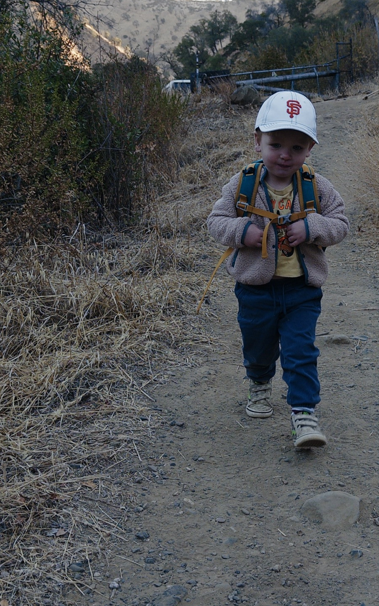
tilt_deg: -9.9
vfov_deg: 53.3
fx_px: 595
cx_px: 263
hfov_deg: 34.9
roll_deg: +0.6
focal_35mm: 36
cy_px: 223
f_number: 1.78
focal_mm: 6.76
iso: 100
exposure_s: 1/301
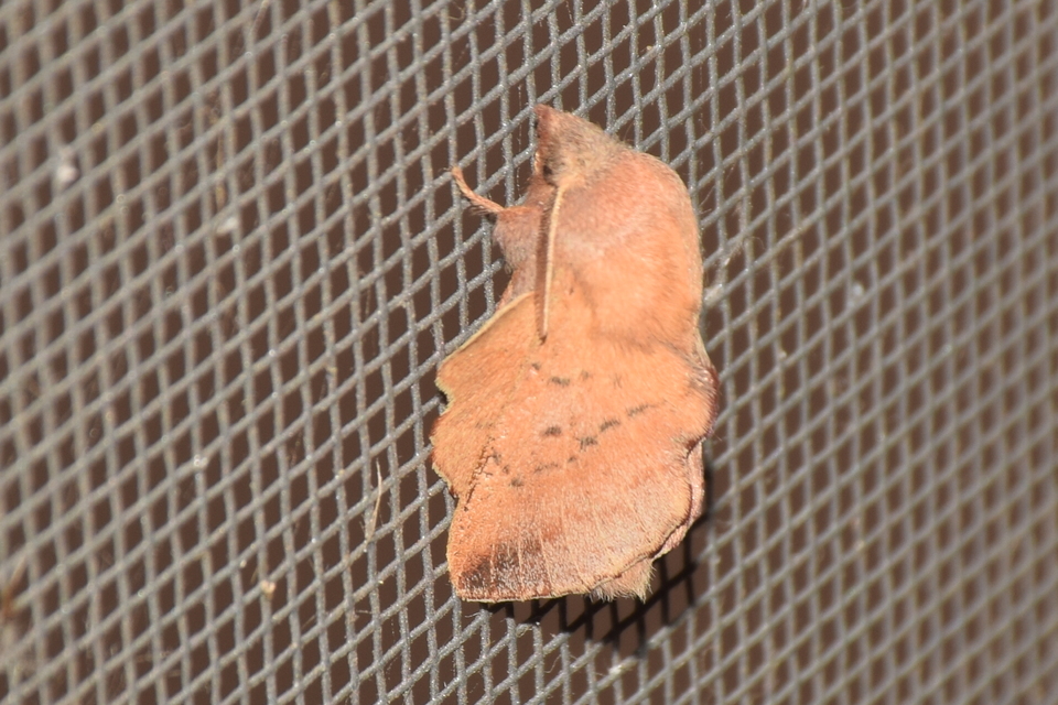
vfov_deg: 6.5
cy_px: 352
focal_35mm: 210
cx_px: 529
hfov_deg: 9.8
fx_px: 6171
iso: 100
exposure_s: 1/160
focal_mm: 140
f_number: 13
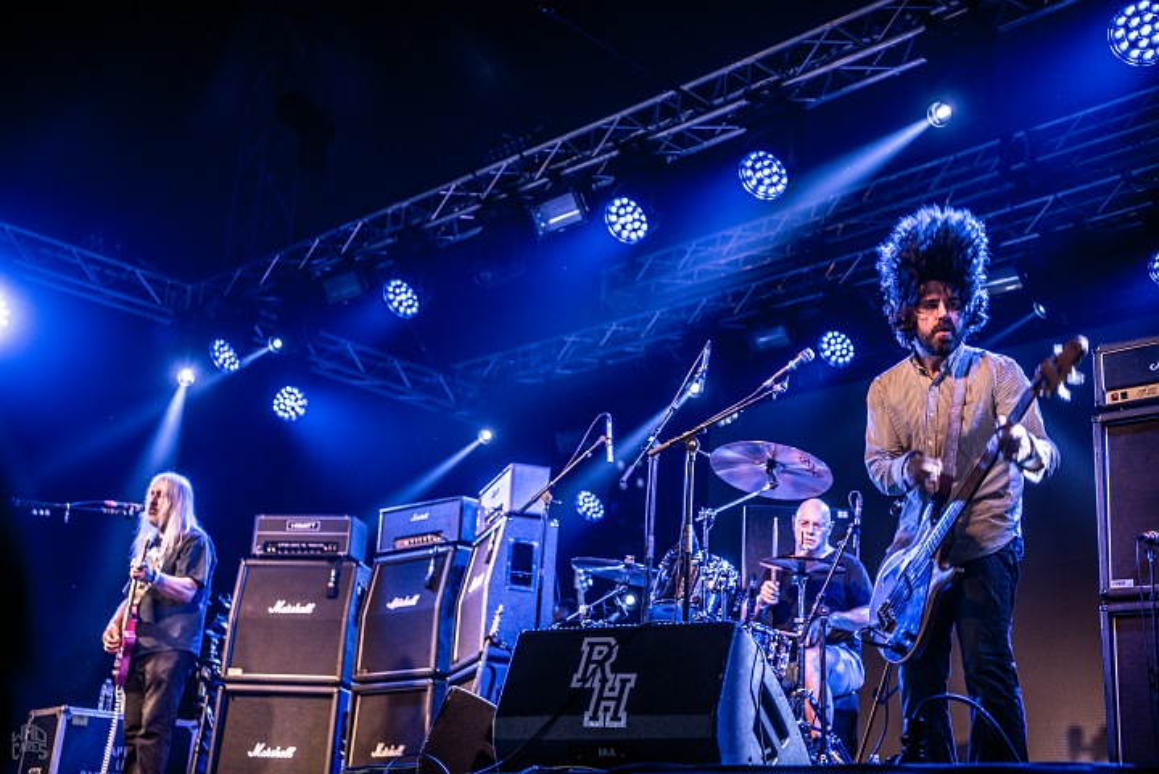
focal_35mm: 52
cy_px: 387
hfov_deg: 38.2
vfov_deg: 26.0
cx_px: 580
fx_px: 1675
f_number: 2.8
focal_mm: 52
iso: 400
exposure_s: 1/80
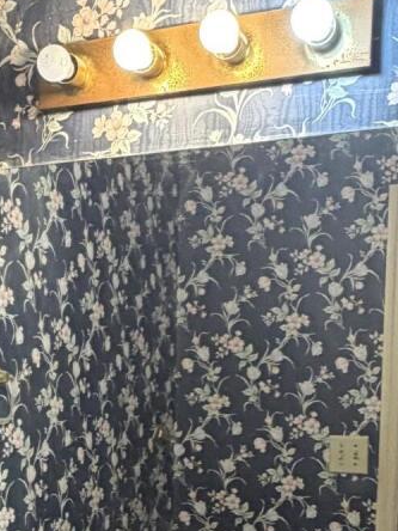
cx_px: 71
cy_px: 498
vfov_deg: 29.2
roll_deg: -0.5
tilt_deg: -4.0
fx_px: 966
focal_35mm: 63
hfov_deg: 22.9
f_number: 2.2
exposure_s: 1/60
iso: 250
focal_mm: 2.22
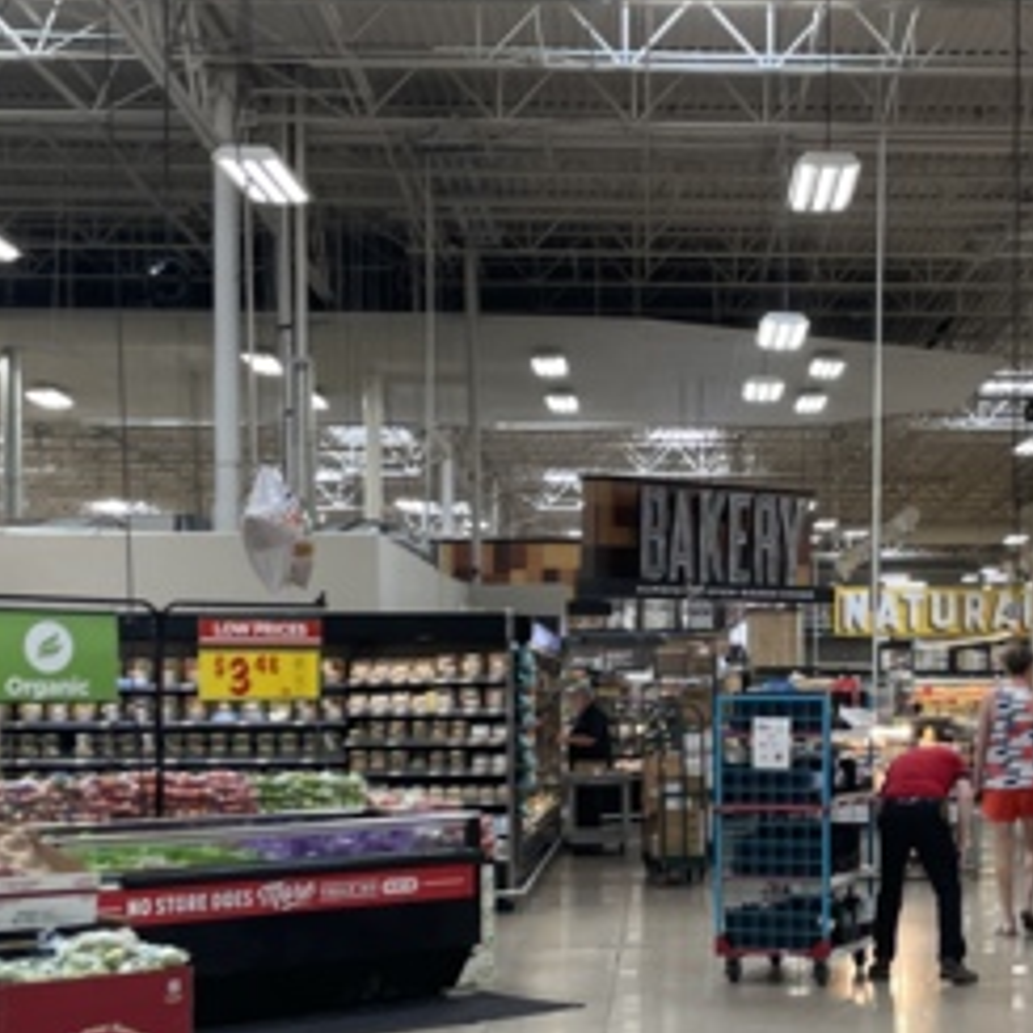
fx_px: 2296
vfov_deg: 25.1
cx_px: 774
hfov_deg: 25.1
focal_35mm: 68
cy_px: 746
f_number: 1.6
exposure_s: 1/120
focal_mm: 4.2
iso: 50
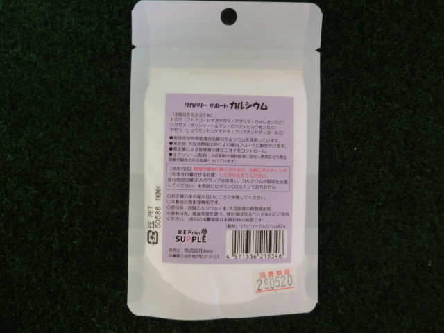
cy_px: 166
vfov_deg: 49.7
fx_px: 359
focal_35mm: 28
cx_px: 222
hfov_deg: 63.4
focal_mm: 5
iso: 800
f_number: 3
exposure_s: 1/30
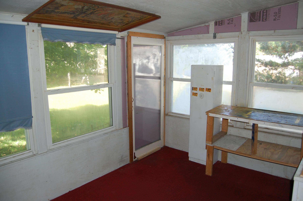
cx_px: 152
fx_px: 227
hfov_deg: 67.4
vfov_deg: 47.8
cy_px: 100
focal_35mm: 27
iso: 400
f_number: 3.5
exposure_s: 1/125
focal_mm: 18
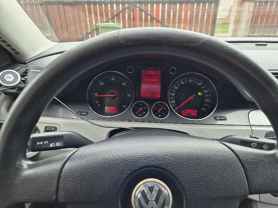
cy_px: 104
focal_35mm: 23
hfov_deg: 73.9
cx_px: 139
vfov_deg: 58.9
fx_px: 185
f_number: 1.8
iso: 200
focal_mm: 5.4
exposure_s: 1/182
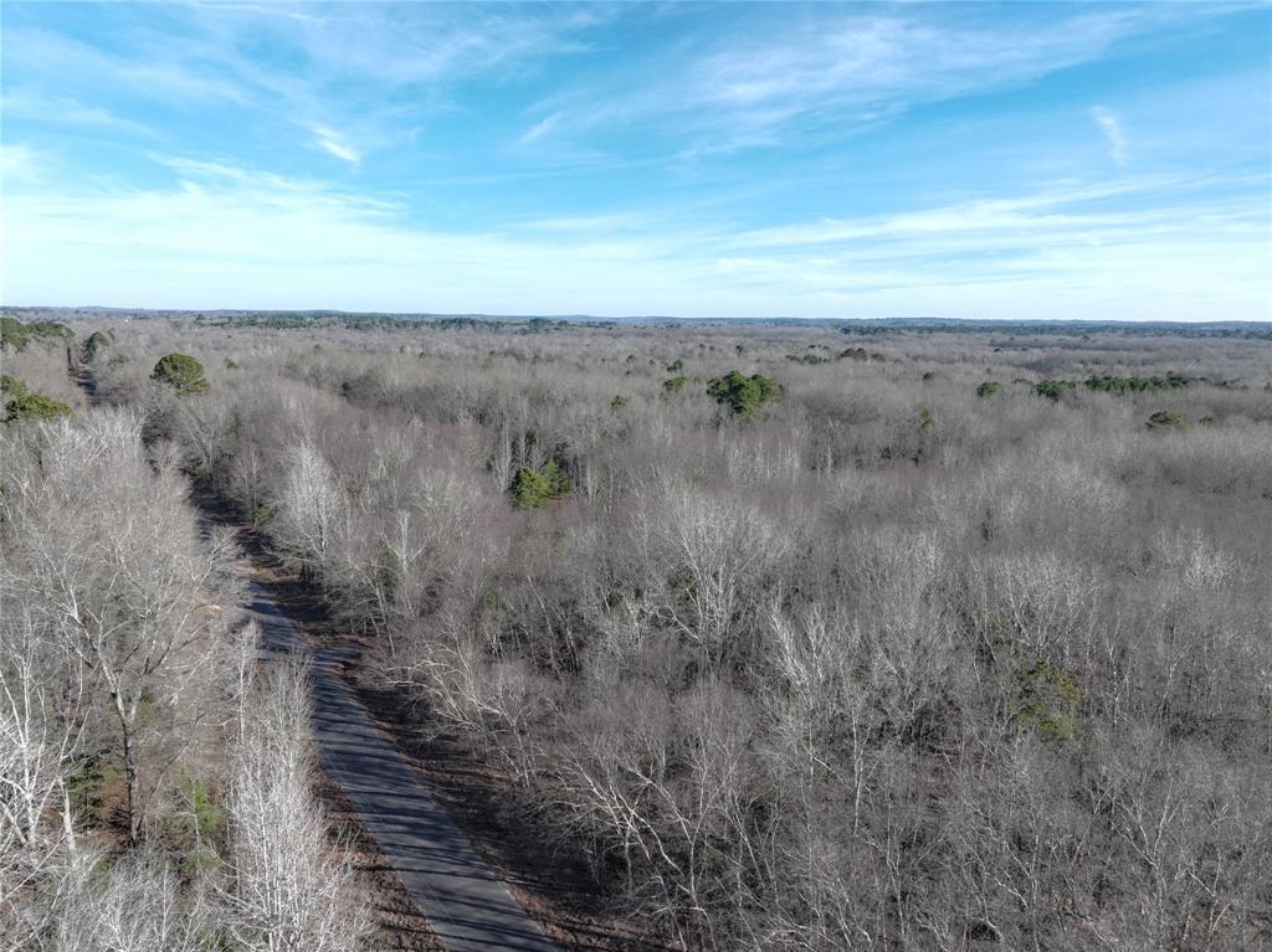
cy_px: 476
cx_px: 636
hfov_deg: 71.6
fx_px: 881
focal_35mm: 24
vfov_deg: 56.8
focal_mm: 12.29
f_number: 6.3
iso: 120
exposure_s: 1/250
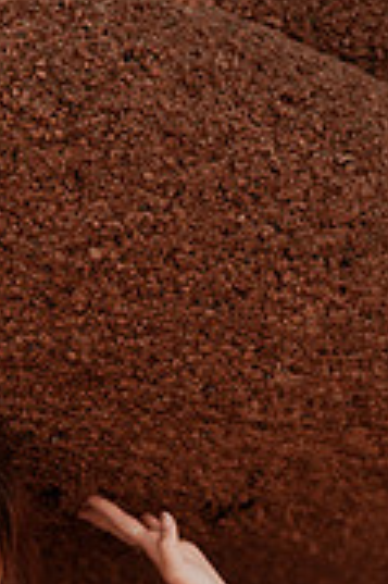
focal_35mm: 88
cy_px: 542
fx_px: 1425
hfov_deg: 15.1
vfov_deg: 22.5
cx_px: -52
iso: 100
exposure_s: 1/200
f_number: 1.8
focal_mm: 35
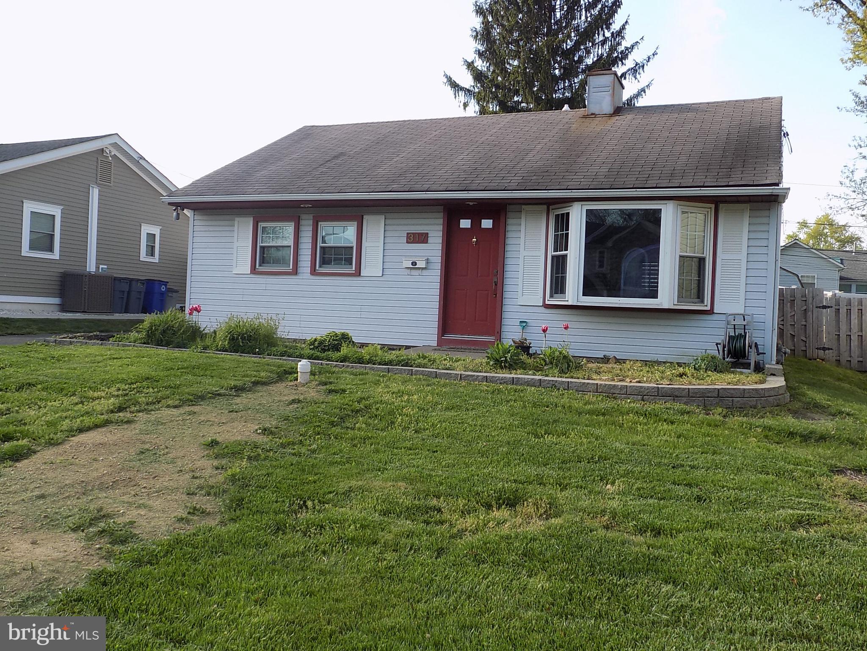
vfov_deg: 46.8
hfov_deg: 60.0
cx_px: 434
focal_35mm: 30
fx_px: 751
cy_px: 326
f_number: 3.3
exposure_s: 1/250
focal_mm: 5.3
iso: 80
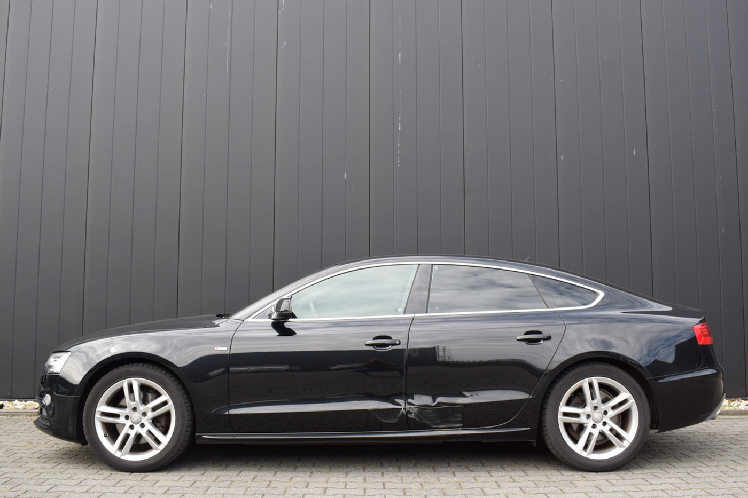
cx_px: 374
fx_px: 686
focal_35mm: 33
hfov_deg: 57.2
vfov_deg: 40.0
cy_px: 249
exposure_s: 1/250
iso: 400
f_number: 8
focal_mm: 22
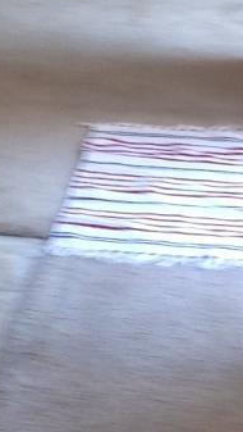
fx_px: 2584
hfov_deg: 5.3
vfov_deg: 9.3
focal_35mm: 226
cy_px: -204
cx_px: -260
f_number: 2.4
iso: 50
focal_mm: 4.28
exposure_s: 1/24
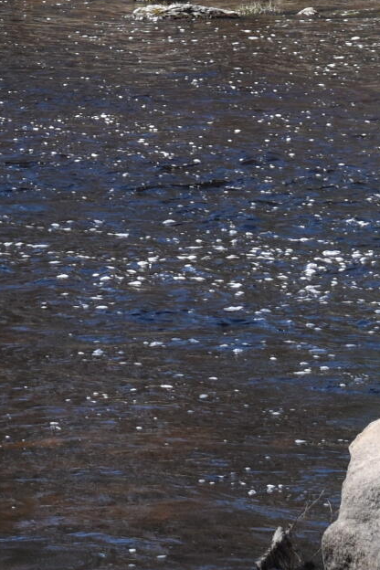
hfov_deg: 3.4
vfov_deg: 5.2
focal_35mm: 396
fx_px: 6276
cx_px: -416
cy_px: -116
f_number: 6.3
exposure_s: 1/200
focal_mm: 55
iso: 100
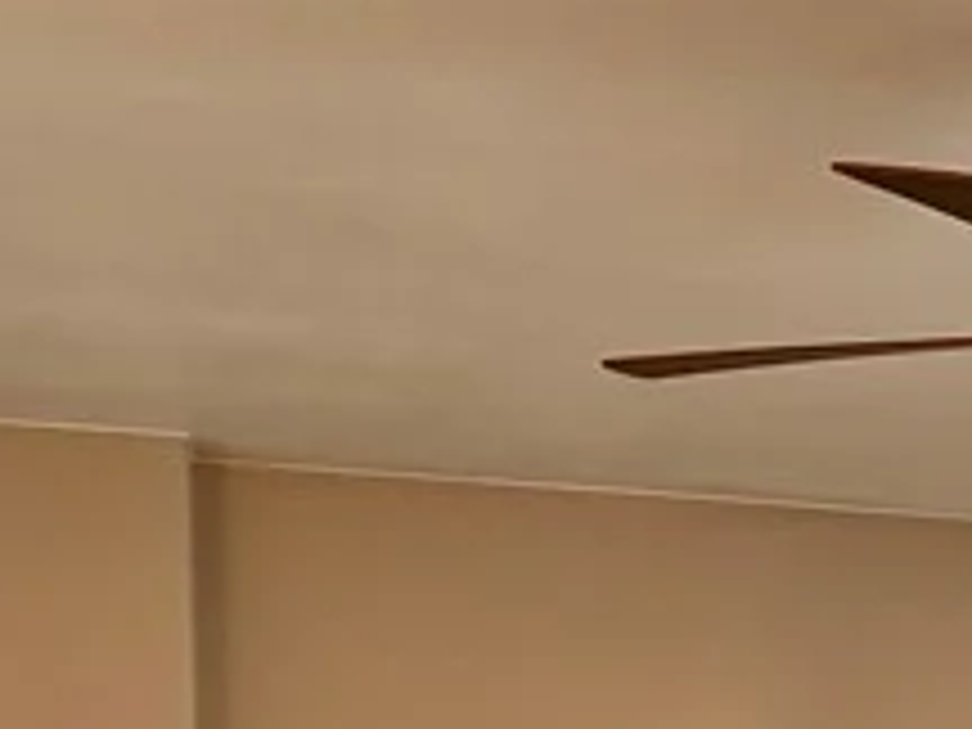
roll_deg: +0.9
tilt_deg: -1.1
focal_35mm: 114
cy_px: 1188
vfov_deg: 12.2
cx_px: 1566
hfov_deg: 15.6
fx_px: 3201
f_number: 1.78
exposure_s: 1/60
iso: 320
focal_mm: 6.76
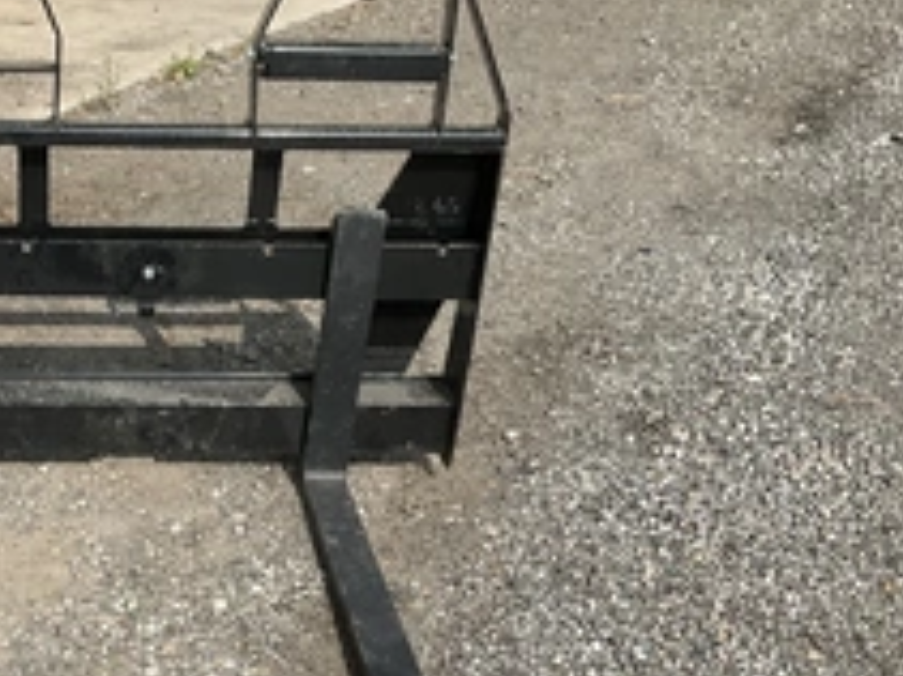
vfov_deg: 26.4
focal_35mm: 55
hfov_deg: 33.5
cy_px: 462
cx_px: 128
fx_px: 1434
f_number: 1.8
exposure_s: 1/1451
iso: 25
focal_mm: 3
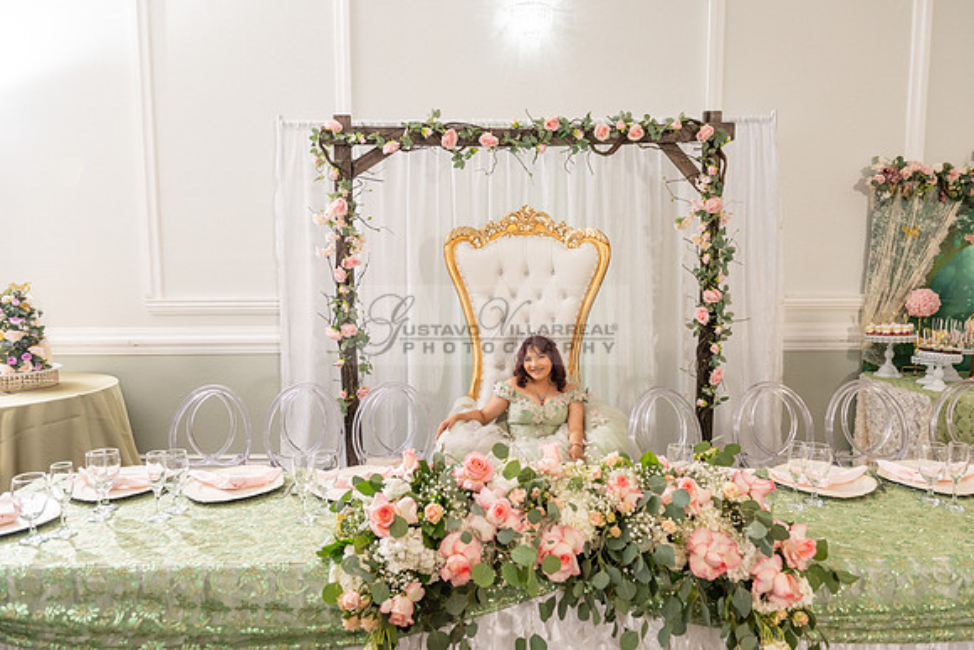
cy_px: 325
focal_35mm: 26
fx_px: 704
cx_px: 487
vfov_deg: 49.6
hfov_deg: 69.4
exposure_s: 1/160
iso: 500
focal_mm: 26
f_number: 4.5
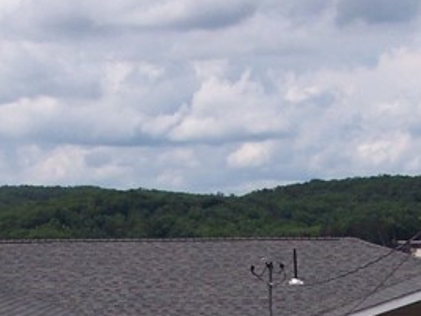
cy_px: 470
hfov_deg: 13.6
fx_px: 1763
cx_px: 300
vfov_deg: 9.9
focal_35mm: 145
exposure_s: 1/1000
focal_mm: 8
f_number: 4.8
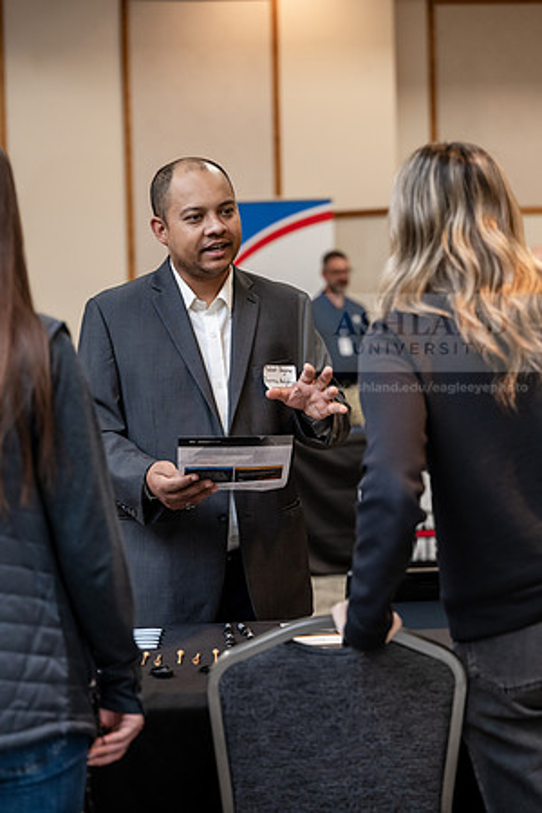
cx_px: 271
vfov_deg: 27.3
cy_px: 406
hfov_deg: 18.4
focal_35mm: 74
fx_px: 1671
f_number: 3.2
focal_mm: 74
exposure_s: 1/200
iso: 2000
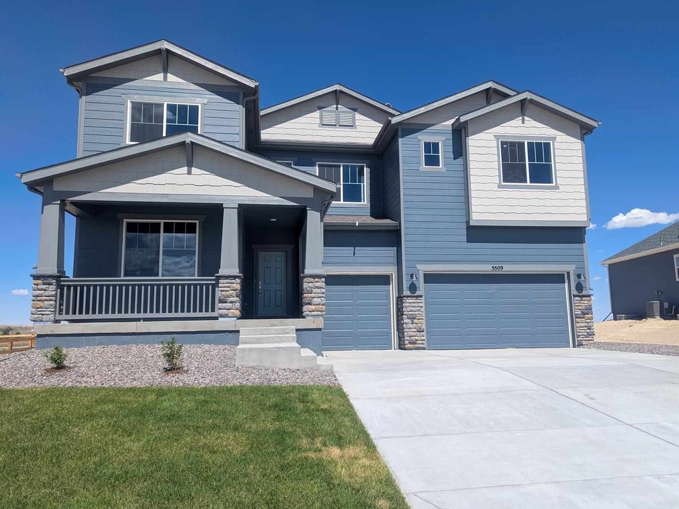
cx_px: 336
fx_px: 490
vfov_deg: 54.9
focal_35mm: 25
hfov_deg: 69.4
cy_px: 262
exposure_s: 1/1855
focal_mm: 6.81
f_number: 1.85
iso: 47
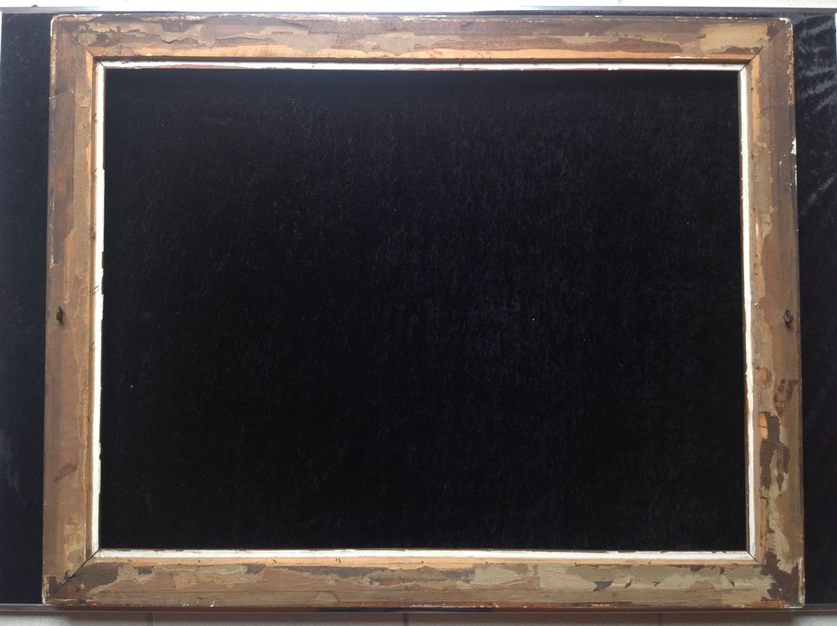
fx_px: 845
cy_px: 313
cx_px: 418
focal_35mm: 35
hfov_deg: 52.7
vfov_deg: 40.6
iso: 64
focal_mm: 4.28
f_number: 2.4
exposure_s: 1/60
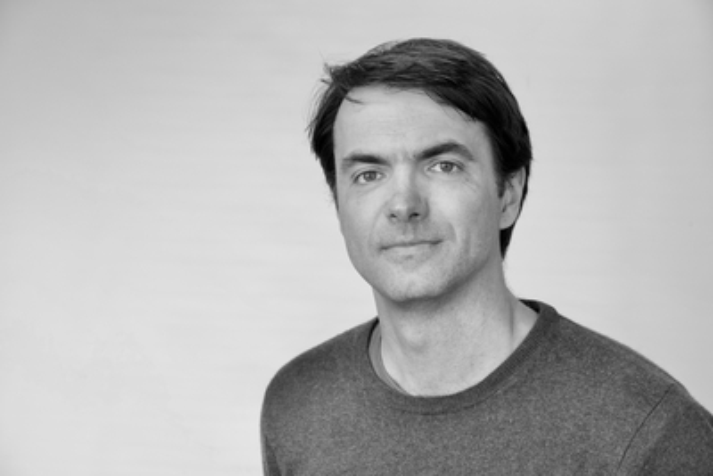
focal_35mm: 69
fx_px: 1367
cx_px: 356
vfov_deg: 19.7
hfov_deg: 29.2
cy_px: 238
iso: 640
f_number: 6.4
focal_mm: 46.3
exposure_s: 1/60
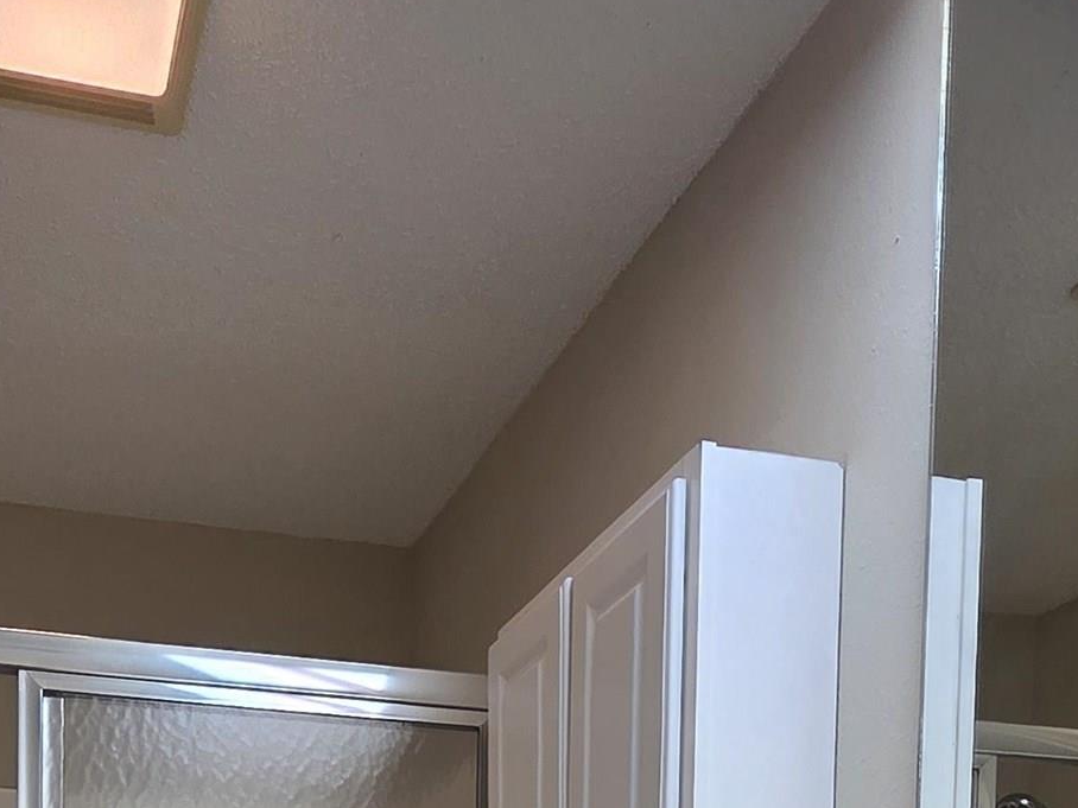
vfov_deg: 25.5
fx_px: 1370
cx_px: 406
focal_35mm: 44
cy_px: 1182
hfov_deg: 42.6
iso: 125
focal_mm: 2.2
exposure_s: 1/120
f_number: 2.2
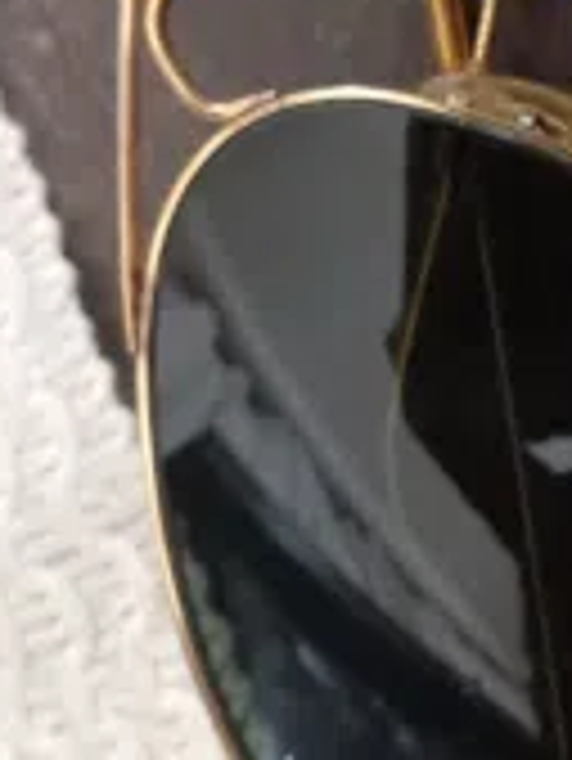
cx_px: 522
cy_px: 79
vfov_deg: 29.1
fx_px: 1408
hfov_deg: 22.4
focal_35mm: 64
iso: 4345
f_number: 1.8
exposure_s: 1/12.5
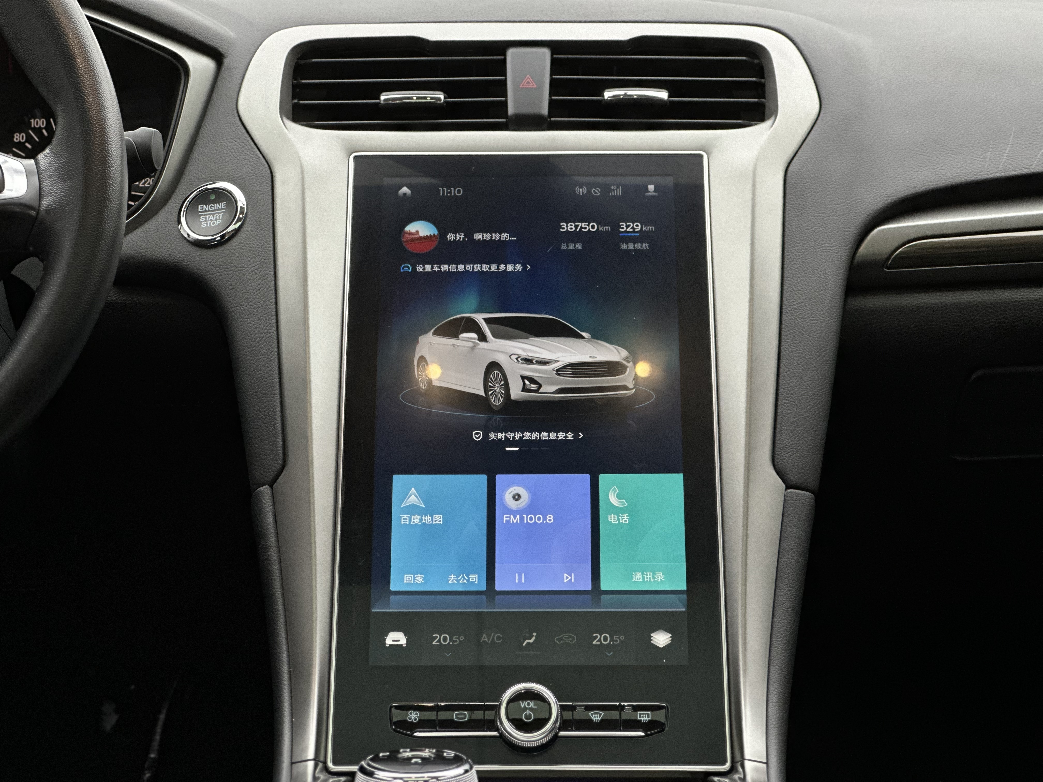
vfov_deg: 19.1
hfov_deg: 25.3
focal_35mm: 77
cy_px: 391
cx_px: 522
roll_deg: +0.1
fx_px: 2320
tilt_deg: -7.1
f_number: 2.8
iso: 200
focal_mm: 9
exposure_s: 1/100
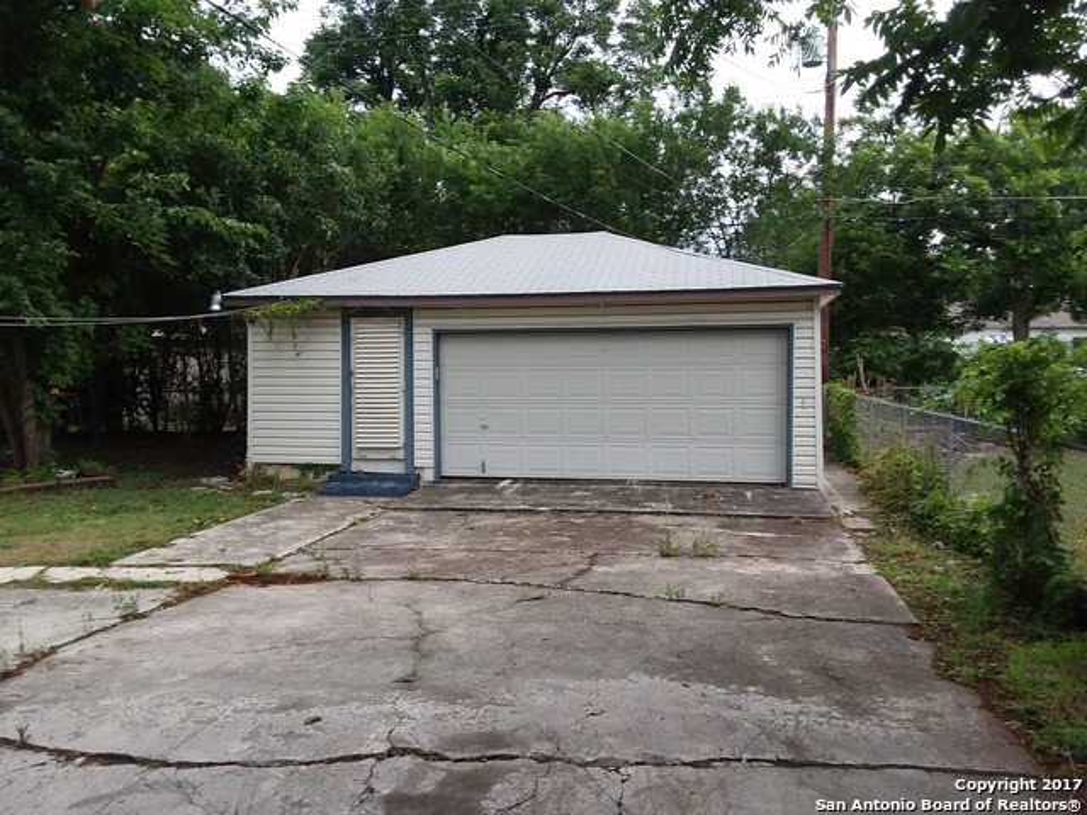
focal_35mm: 27
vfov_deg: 51.4
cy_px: 408
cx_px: 544
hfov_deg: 65.3
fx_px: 848
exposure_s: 1/140
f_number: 1.9
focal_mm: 2.91
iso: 50
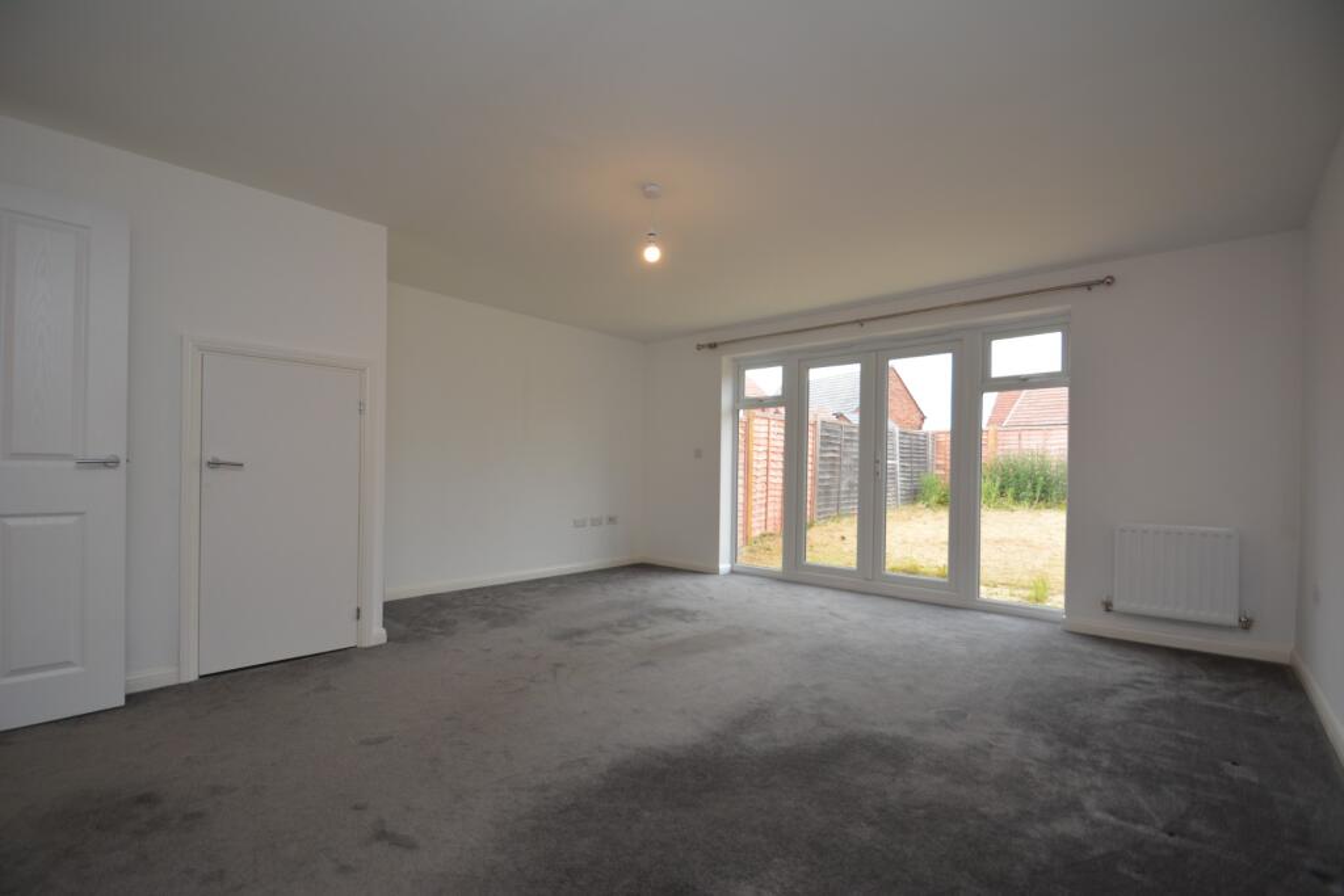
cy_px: 448
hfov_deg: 100.4
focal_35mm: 15
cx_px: 672
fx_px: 560
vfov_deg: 77.3
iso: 200
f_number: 4
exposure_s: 1/60
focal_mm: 10
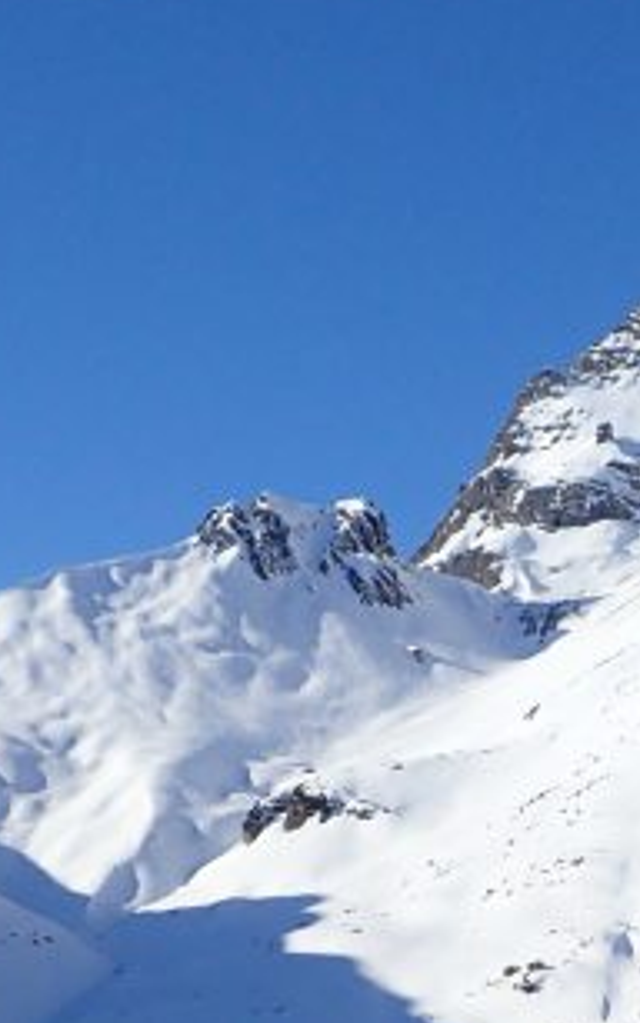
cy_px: 1095
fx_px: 2510
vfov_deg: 21.9
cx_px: 520
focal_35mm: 90
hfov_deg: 14.4
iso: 200
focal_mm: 4.5
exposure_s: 1/640
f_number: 8
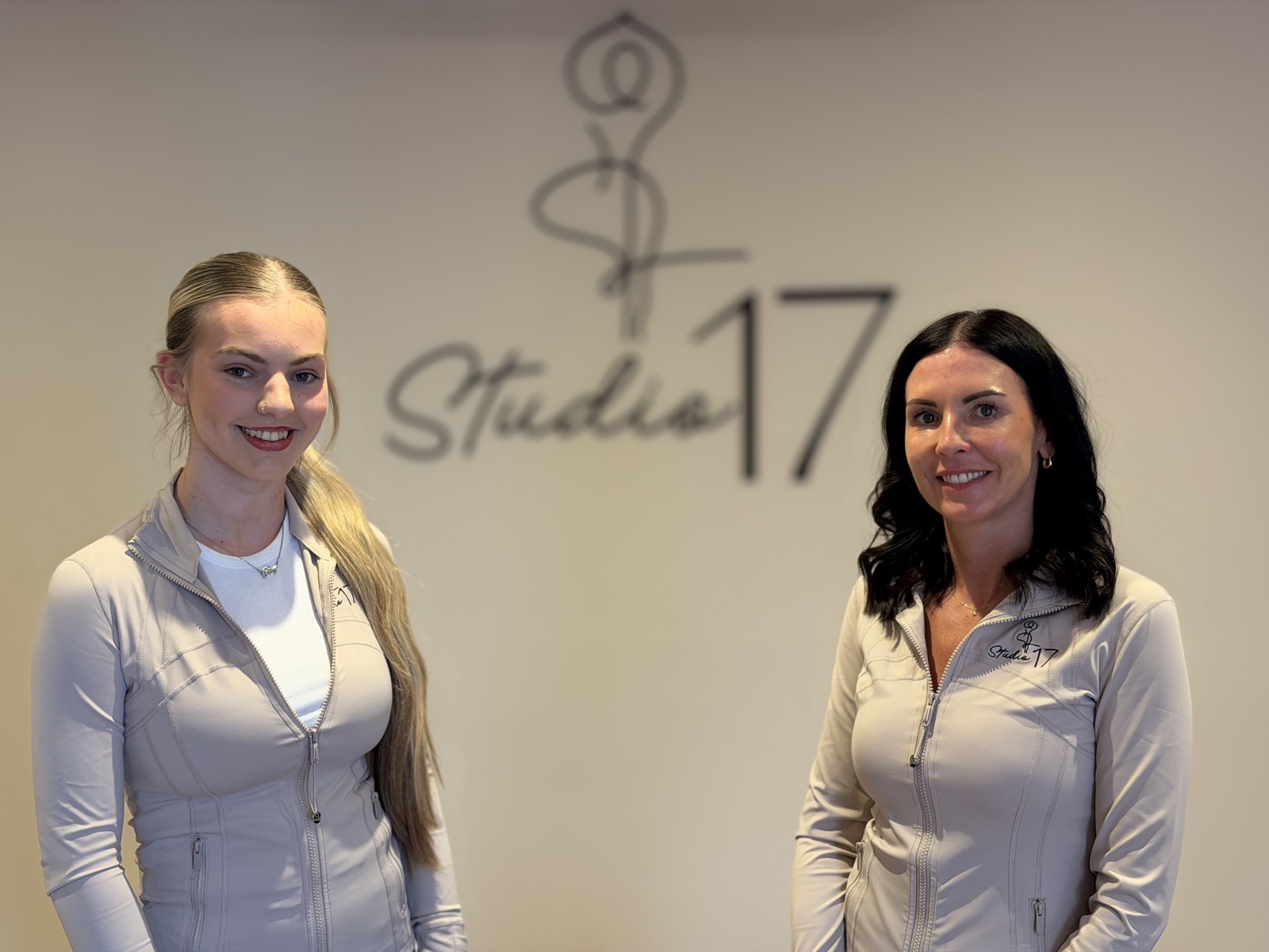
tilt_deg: -4.2
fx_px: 1760
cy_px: 476
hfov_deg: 39.7
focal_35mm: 48
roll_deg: +0.7
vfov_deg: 30.3
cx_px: 634
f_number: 1.78
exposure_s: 1/50
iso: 80
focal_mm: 6.76
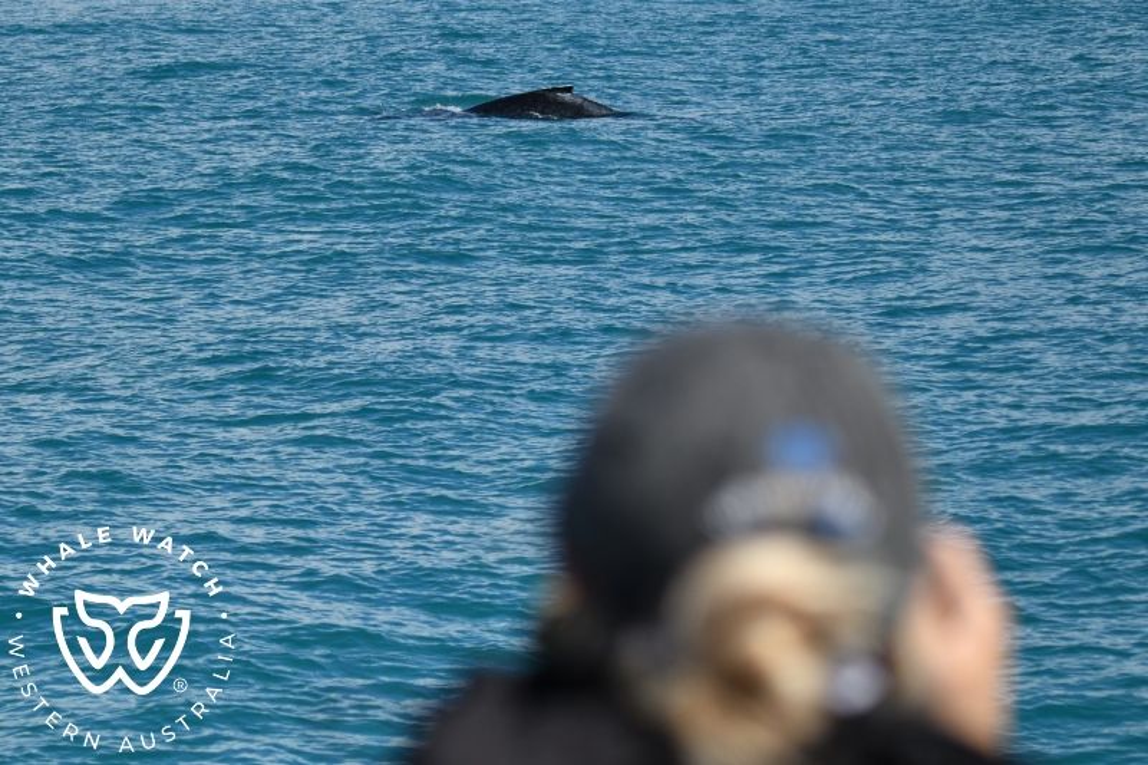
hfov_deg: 17.1
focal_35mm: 120
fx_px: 3826
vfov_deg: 11.4
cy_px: 382
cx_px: 574
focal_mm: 120
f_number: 5
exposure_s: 1/8000
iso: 640
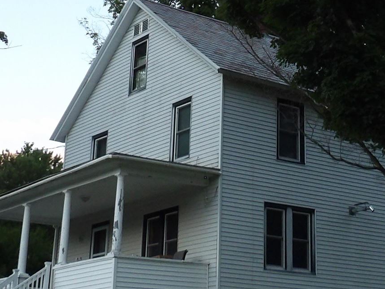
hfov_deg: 22.5
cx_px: 301
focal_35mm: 86
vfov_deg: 16.9
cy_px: 11
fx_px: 957
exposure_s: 1/58
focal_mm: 4.3
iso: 200
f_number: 3.2
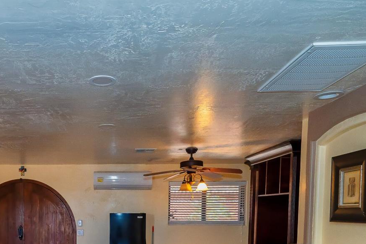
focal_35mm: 33
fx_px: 335
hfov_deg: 54.7
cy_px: 234
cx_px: 94
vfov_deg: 36.6
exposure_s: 1/60
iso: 1000
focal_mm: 14
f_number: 4
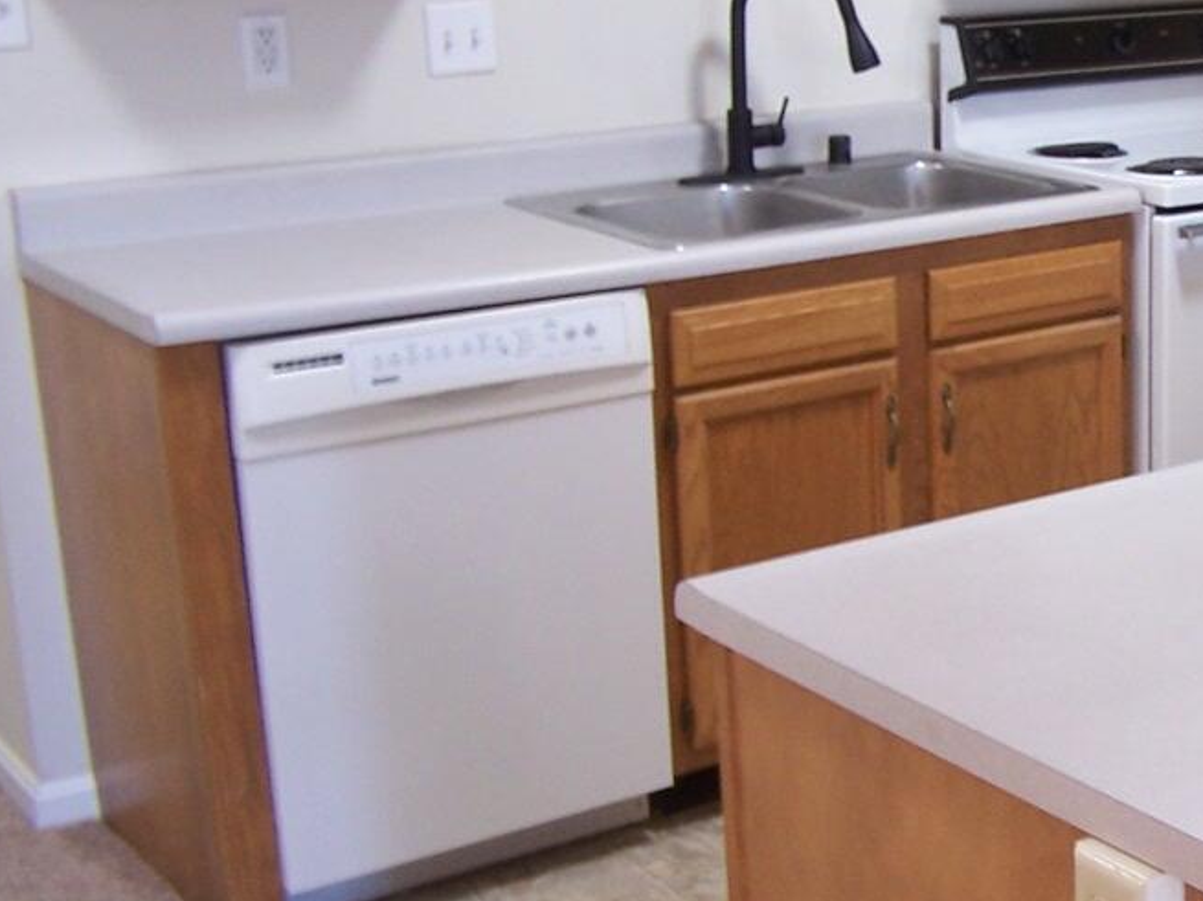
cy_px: 389
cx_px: 1315
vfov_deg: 16.4
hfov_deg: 20.8
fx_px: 3127
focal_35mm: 90
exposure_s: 1/8
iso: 80
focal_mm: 6.3
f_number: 2.8
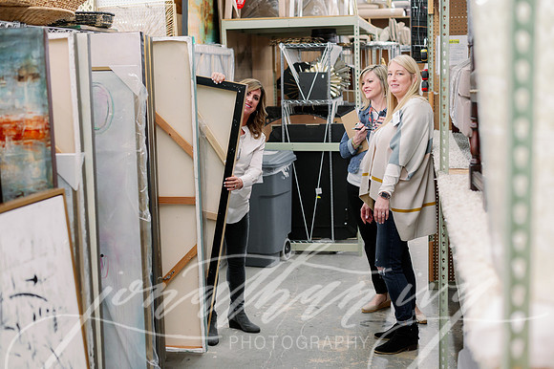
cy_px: 184
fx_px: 769
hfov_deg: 39.6
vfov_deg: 27.0
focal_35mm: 50
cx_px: 277
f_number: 2.8
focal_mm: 50
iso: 2000
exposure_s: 1/250
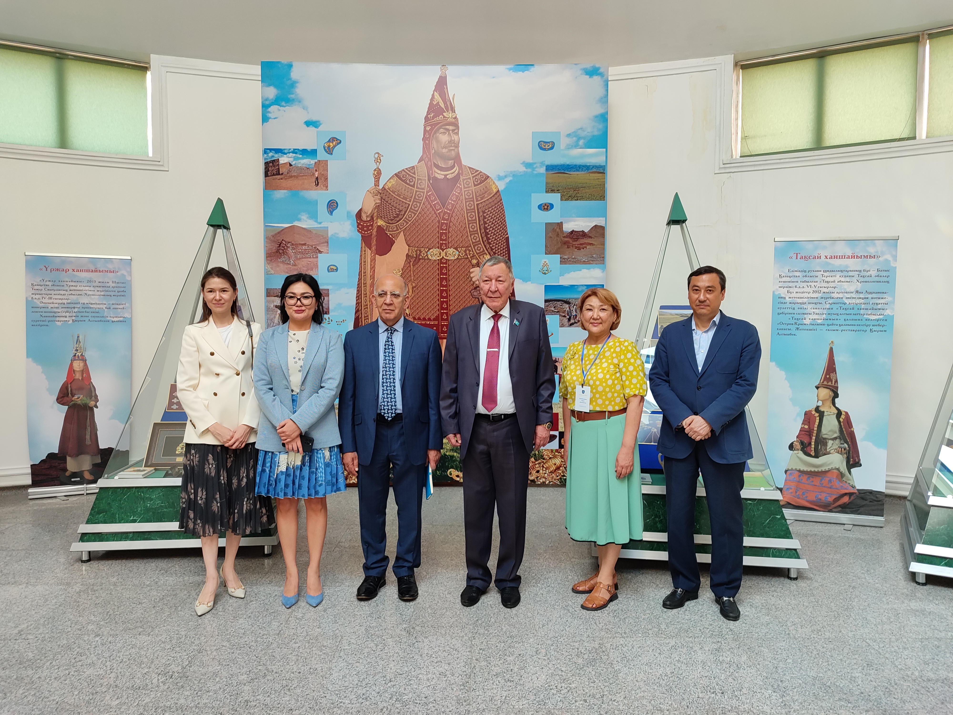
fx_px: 688
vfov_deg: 54.9
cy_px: 358
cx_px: 476
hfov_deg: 69.4
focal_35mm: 25
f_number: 1.89
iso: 247
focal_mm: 5.95
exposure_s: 1/50
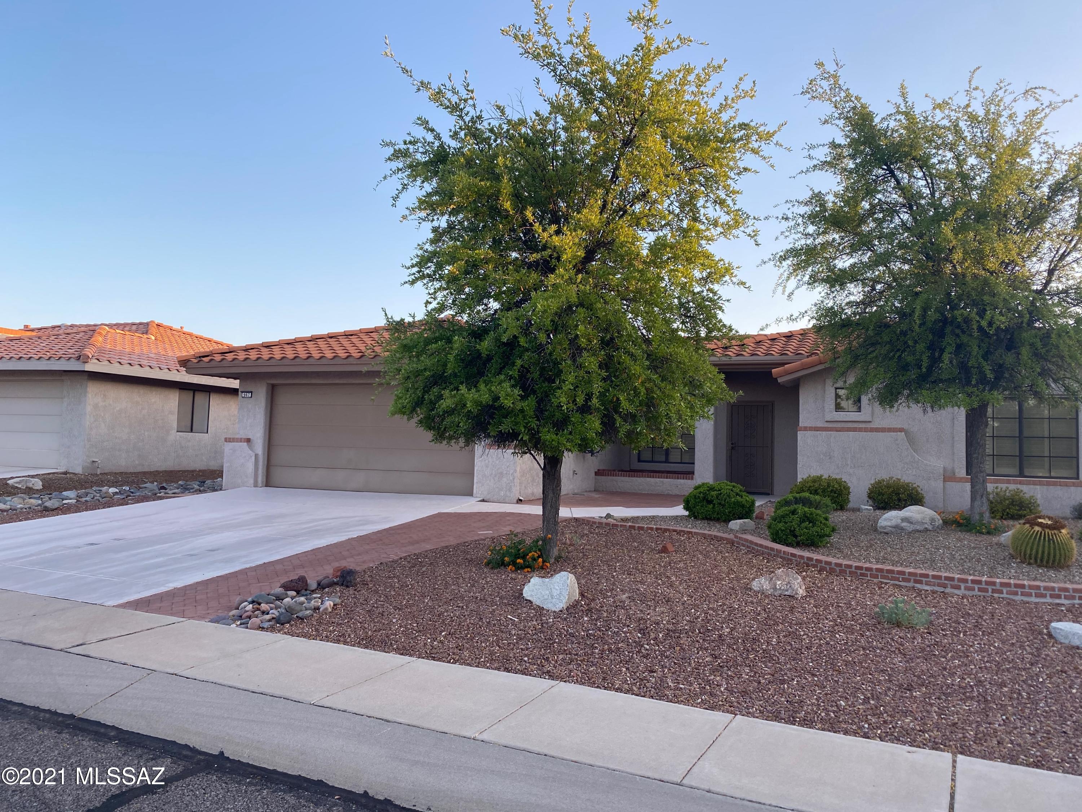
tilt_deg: +2.4
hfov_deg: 67.3
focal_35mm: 26
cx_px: 541
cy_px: 406
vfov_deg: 53.1
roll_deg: -2.7
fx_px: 813
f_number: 1.8
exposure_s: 1/338
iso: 32
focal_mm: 4.25
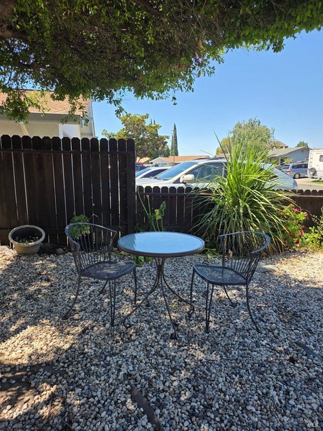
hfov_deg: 58.9
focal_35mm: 23
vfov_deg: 73.9
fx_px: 286
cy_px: 216
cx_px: 162
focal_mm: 6.25
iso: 80
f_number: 1.7
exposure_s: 1/2586
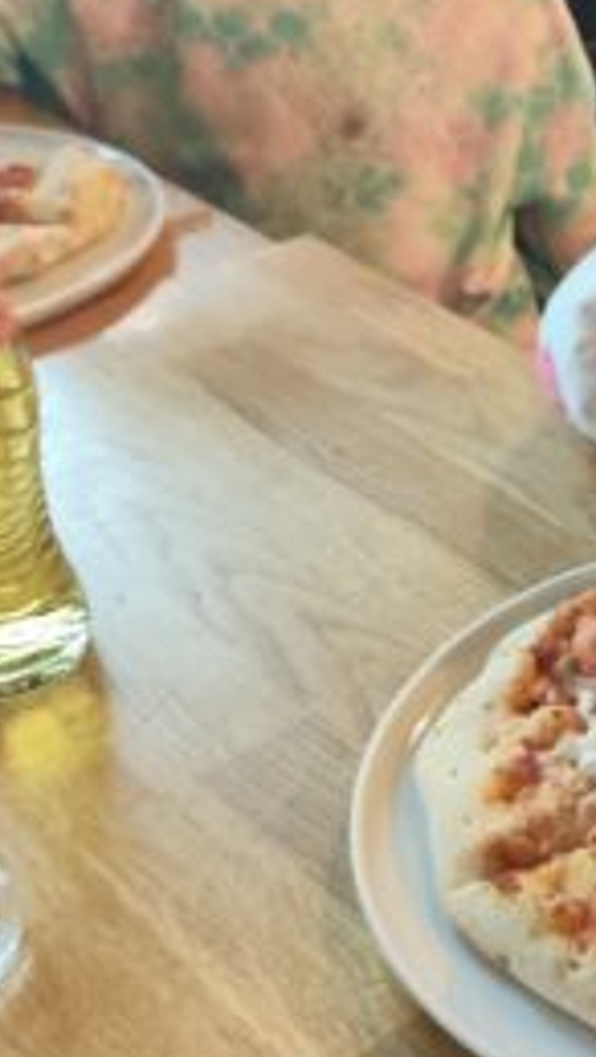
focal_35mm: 58
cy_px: 465
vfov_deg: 36.0
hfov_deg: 18.6
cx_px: 865
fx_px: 1627
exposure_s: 1/33
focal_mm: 6.19
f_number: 1.65
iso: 1000
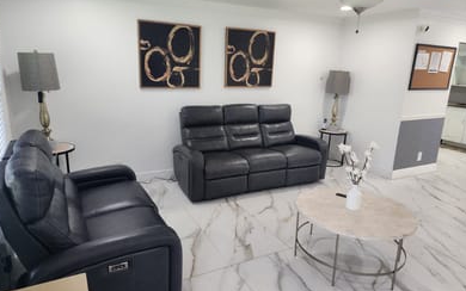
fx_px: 318
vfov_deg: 49.3
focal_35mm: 25
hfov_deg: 72.5
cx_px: 231
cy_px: 148
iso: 250
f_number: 1.8
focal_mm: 6.4
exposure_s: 1/120
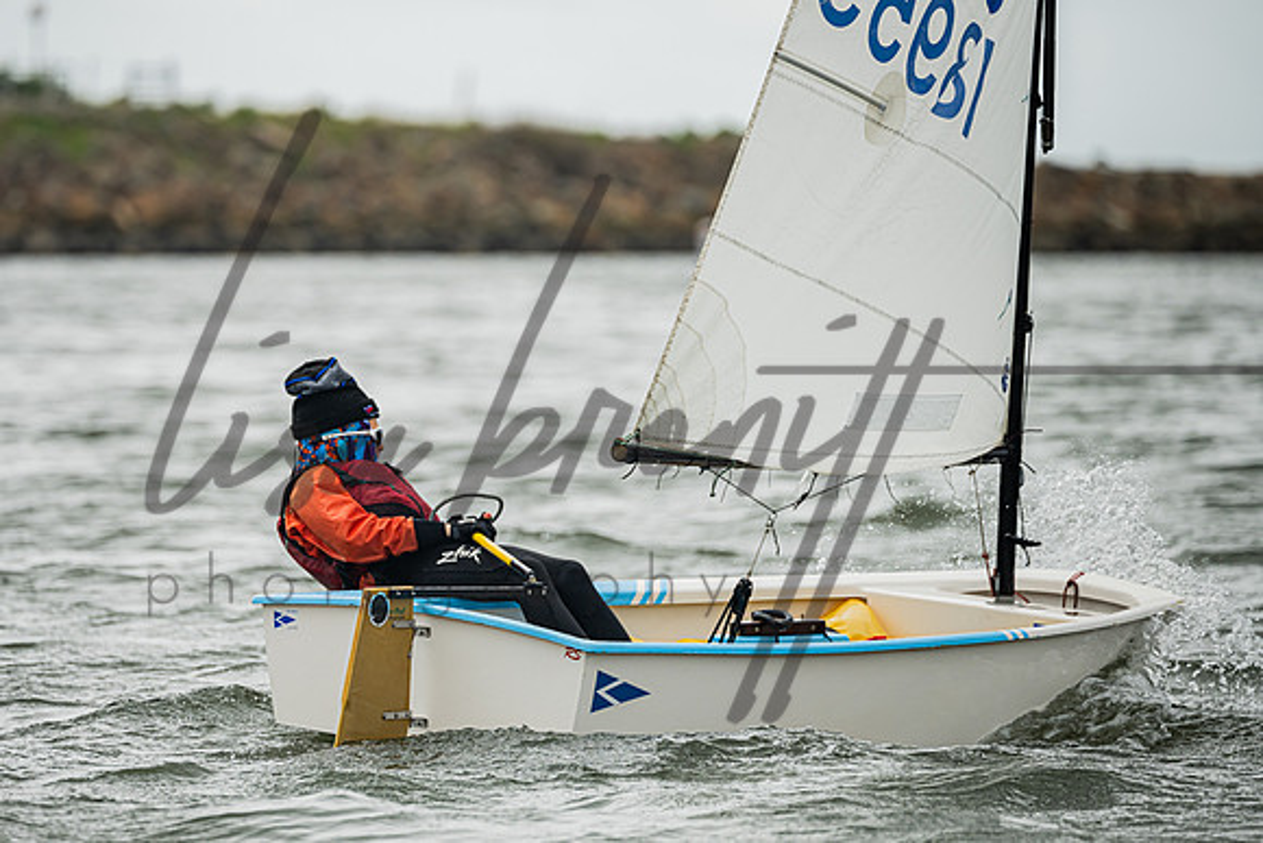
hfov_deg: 5.4
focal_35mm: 382
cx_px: 458
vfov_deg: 3.6
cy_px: 446
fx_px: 13415
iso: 320
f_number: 5.3
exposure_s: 1/1250
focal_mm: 300
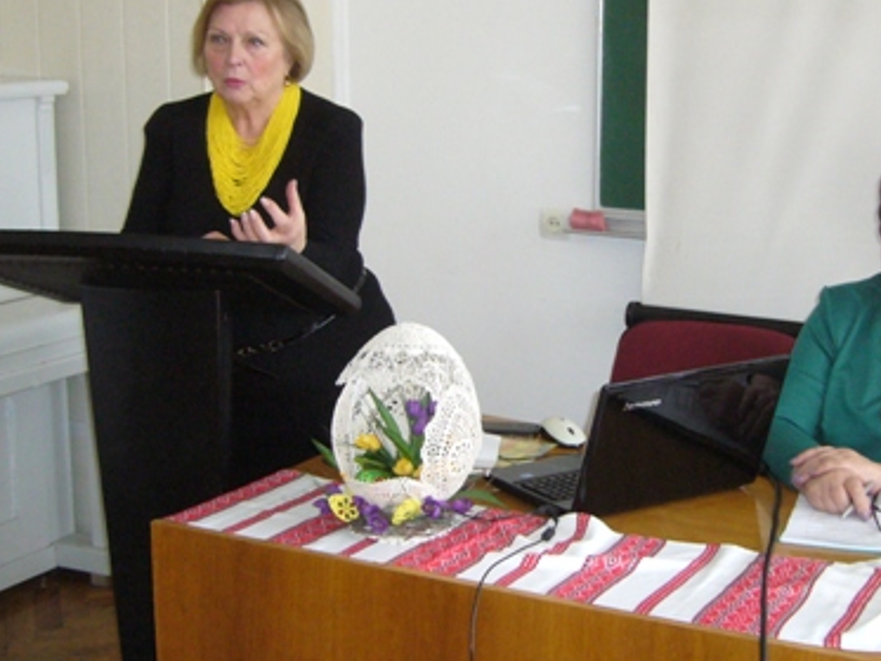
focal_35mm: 60
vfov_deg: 24.4
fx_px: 1528
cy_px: 293
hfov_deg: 32.1
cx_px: 534
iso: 250
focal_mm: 5.8
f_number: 2.8
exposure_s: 1/30
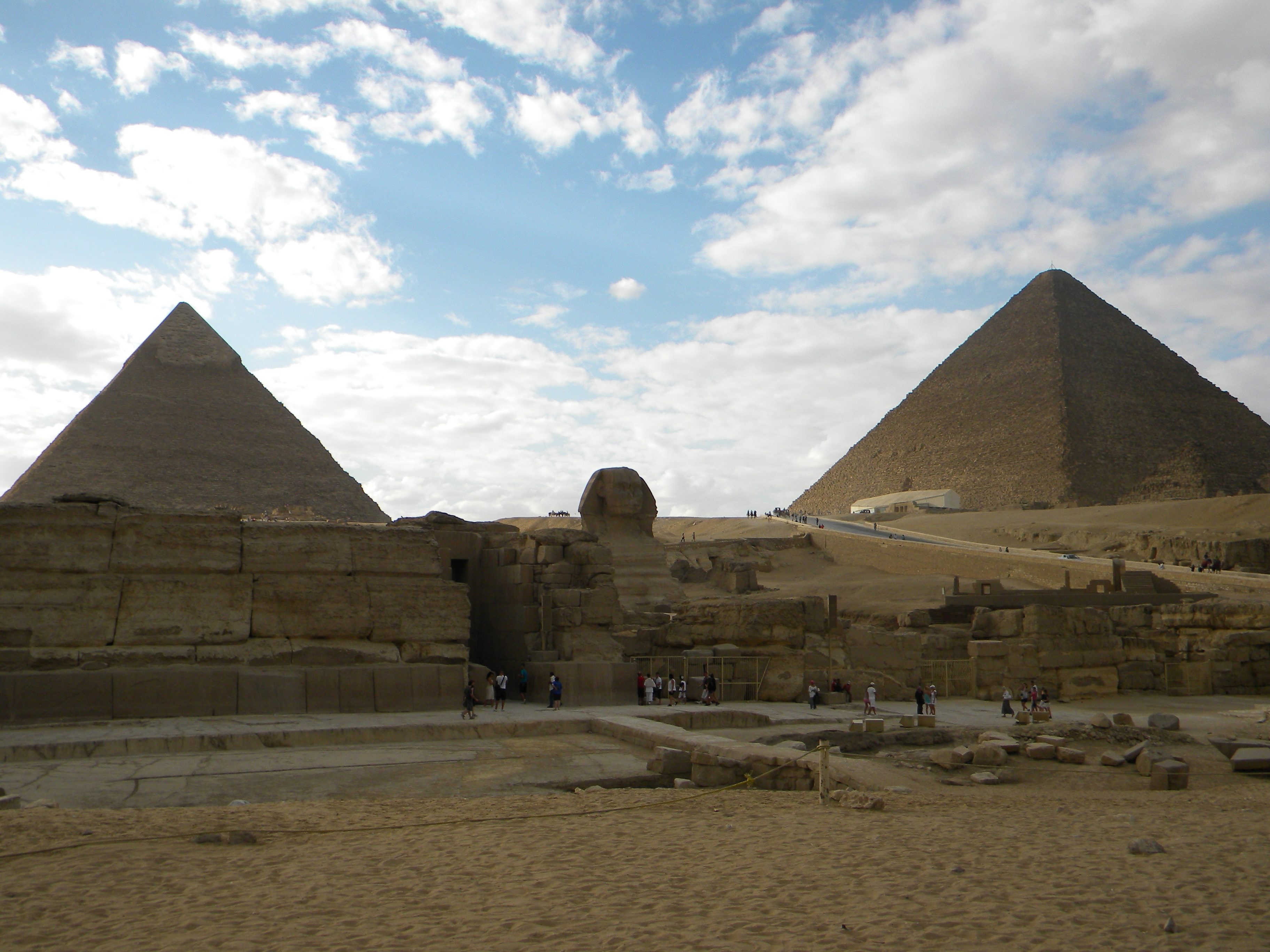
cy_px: 476
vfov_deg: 39.7
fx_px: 1321
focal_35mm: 36
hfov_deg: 51.4
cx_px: 635
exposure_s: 1/270
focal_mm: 6.4
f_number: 7.4
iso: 80
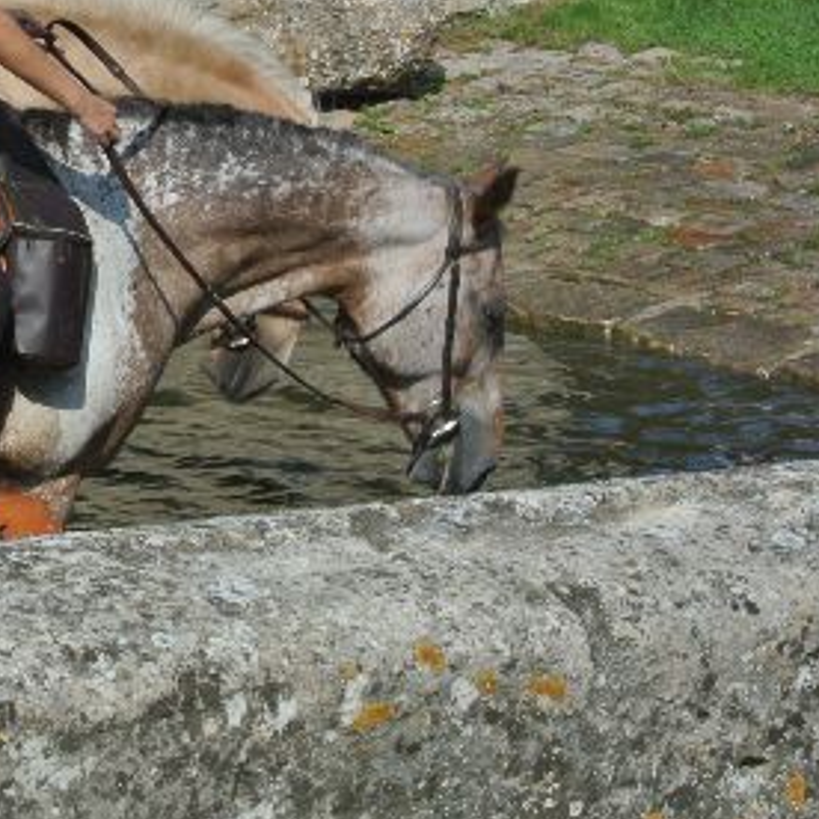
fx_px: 5487
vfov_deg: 8.5
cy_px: 206
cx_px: -74
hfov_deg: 8.5
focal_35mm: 205
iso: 100
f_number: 14
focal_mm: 30.9
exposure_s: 1/100
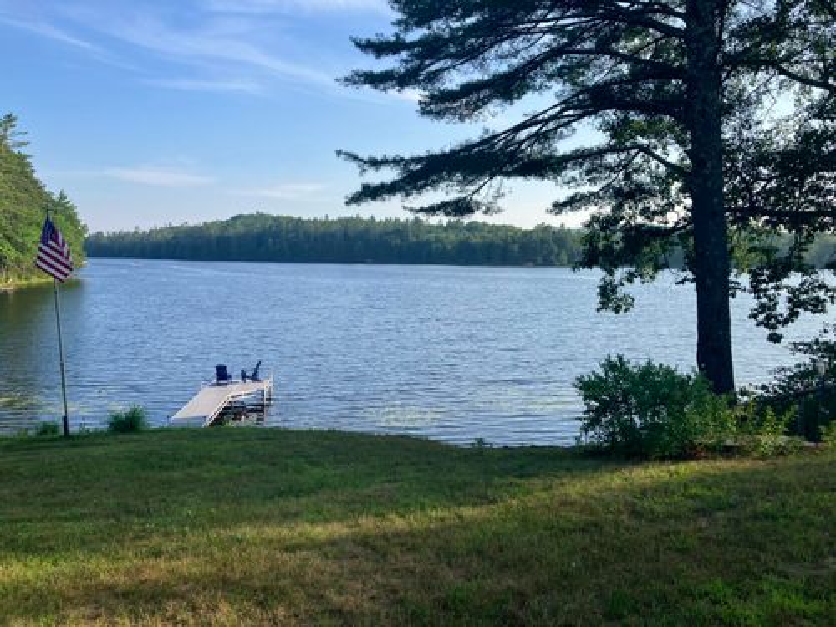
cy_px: 314
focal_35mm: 28
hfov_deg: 63.4
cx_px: 418
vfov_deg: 49.7
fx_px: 676
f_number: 1.8
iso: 32
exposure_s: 1/1012
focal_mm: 3.99
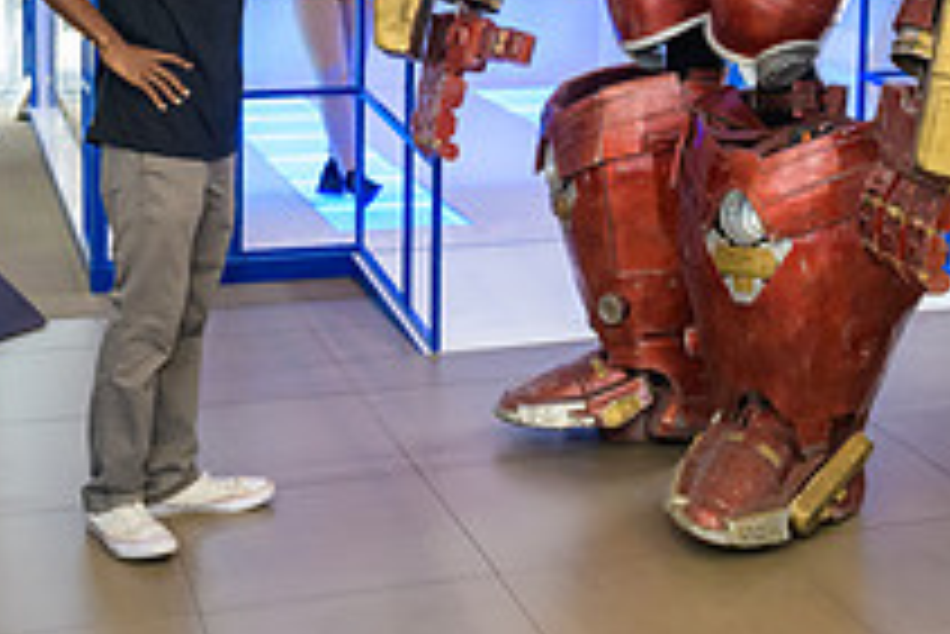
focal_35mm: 66
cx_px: 572
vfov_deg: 19.9
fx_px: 1743
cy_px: -20
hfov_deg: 30.4
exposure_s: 1/125
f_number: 3.2
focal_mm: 24
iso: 800
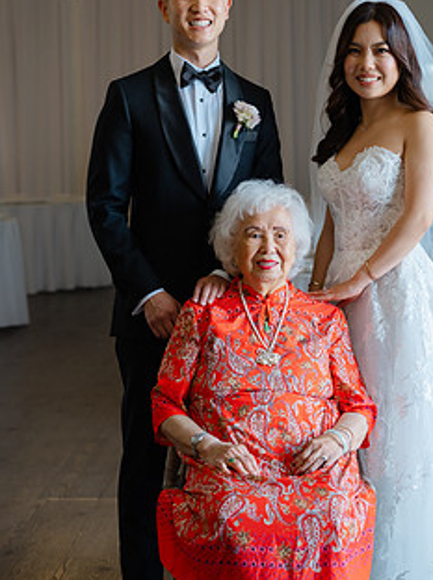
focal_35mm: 91
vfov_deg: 21.5
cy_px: 353
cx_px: 280
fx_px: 1522
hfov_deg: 16.2
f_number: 4
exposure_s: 1/125
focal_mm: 80
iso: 1000
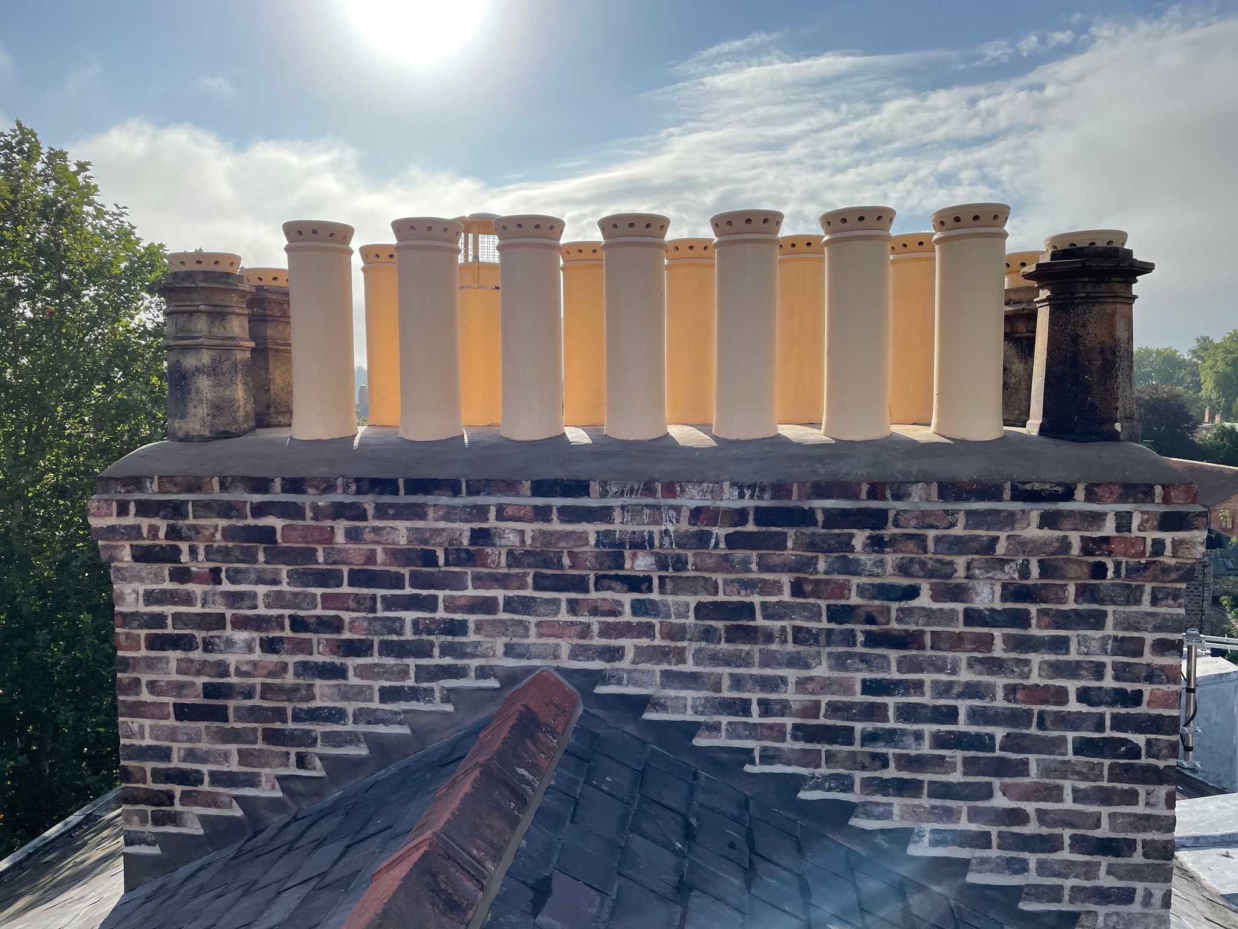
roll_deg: -0.6
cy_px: 464
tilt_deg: -5.3
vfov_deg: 53.1
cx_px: 619
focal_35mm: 26
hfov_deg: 67.3
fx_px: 930
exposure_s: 1/4831
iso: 32
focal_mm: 4.2
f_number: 1.6
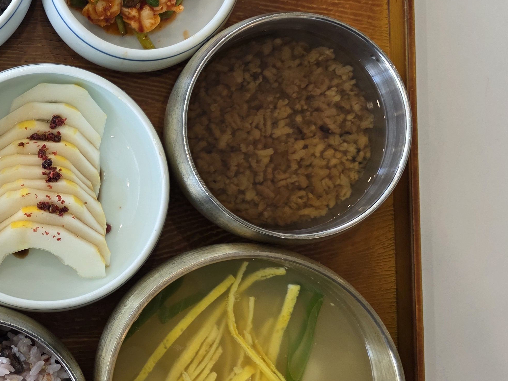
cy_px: 183
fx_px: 690
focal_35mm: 47
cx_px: -5
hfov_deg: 36.2
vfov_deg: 30.9
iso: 125
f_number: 1.7
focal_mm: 6.3
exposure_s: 1/120
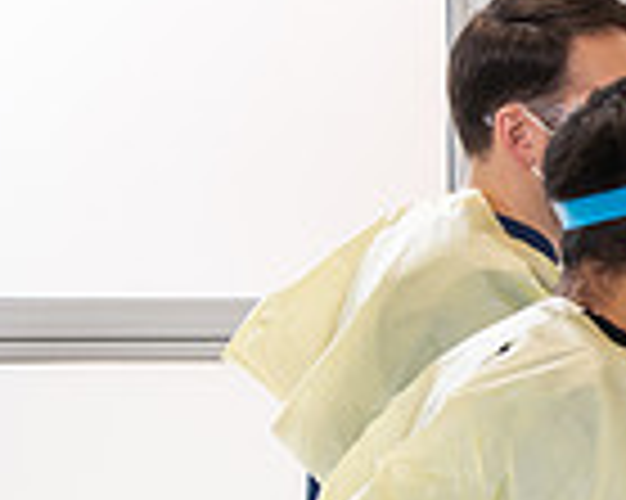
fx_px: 3055
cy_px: 372
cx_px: 1175
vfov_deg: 9.3
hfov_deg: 10.8
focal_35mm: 165
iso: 400
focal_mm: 42
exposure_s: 1/200
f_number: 4
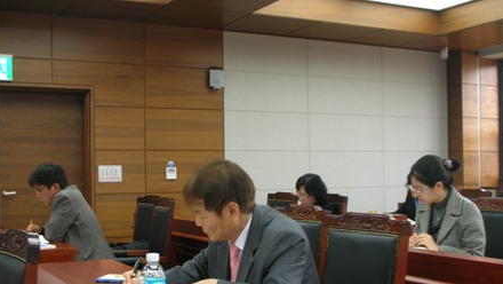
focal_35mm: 51
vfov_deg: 23.5
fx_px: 681
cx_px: 254
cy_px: 174
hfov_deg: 40.6
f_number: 3.5
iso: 50
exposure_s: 1/7.2
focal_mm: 7.7
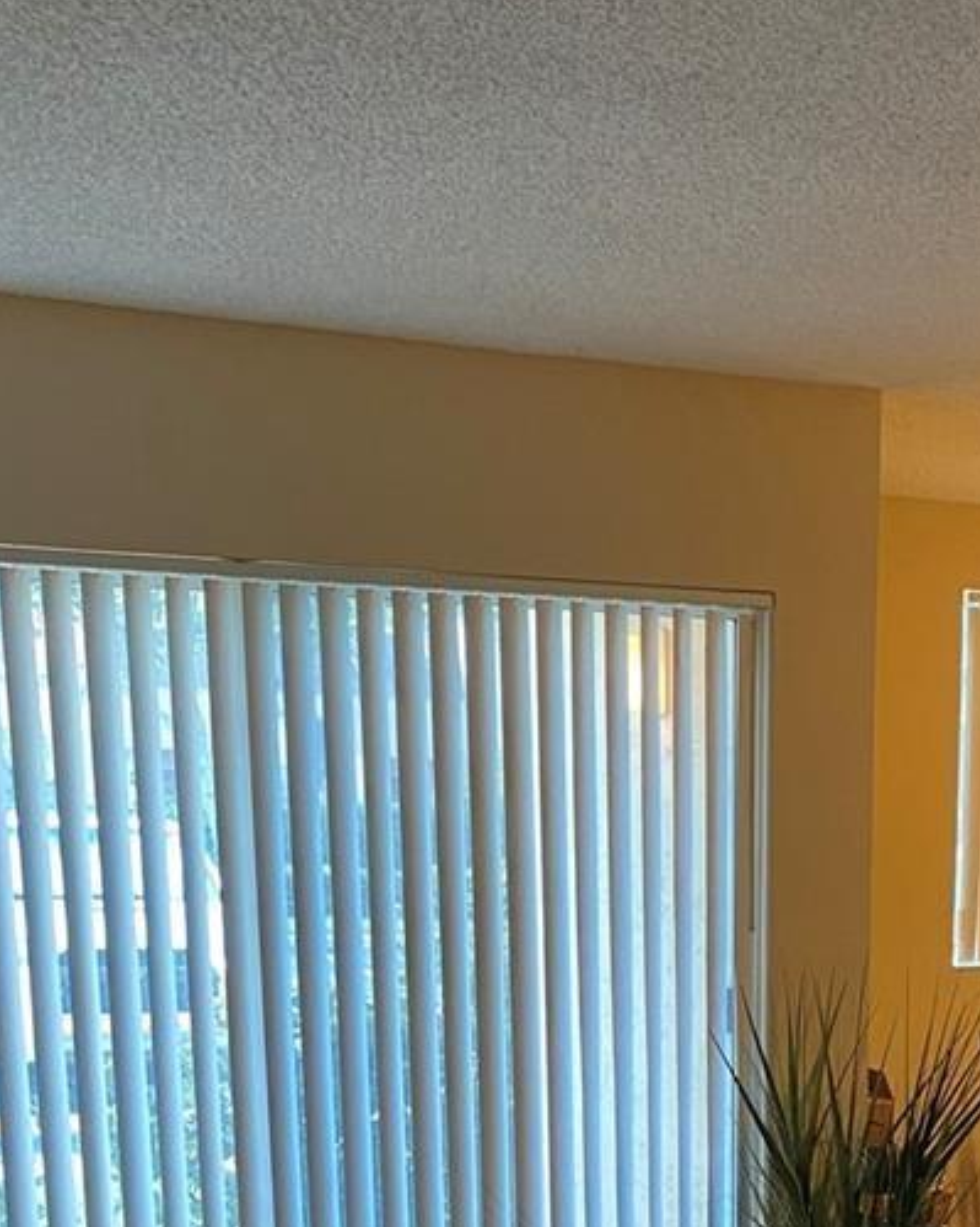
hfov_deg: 24.3
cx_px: 862
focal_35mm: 61
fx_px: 2212
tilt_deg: -15.1
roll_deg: -1.8
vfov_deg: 27.4
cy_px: 1458
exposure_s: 1/60
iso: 250
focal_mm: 4.25
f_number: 1.8
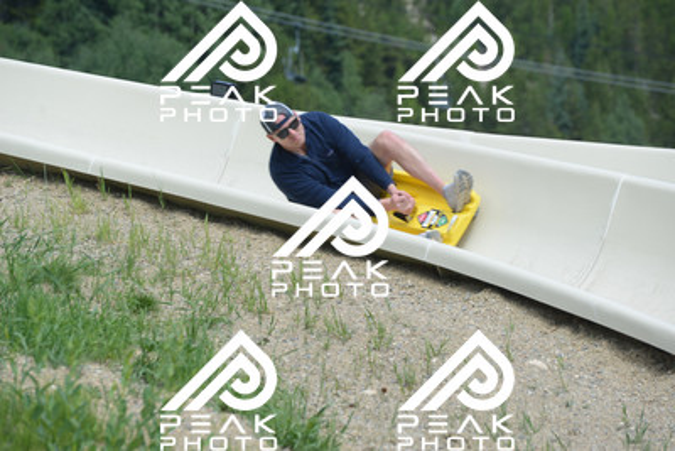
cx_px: 338
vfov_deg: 7.0
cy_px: 226
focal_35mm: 195
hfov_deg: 10.5
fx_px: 3657
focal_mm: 195
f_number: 6.3
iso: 400
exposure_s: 1/640
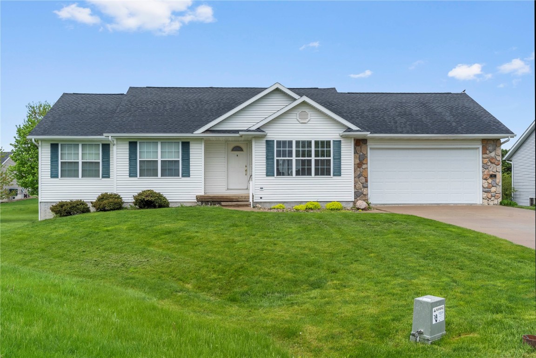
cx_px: 268
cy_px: 179
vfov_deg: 41.1
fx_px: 476
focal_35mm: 32
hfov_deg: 58.7
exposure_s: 1/2000
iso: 800
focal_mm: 32
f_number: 8
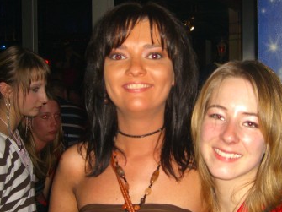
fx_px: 554
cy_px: 134
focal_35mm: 68
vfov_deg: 21.5
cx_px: 164
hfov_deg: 28.5
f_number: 2.8
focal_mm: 7.9
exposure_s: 1/60
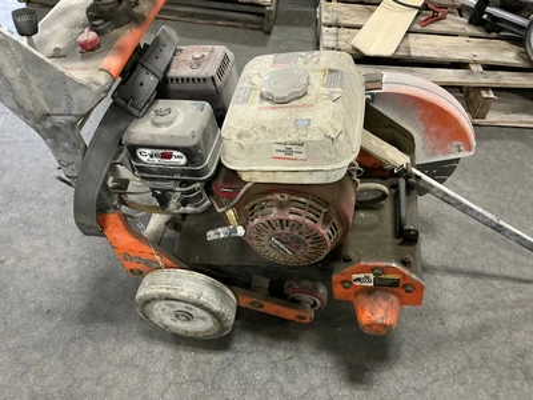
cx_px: 266
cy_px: 200
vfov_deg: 49.7
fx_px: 431
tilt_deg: -51.1
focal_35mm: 28
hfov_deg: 63.4
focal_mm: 3
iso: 250
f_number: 1.8
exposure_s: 1/40
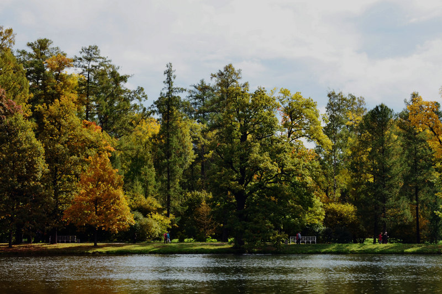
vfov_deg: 10.6
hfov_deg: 15.9
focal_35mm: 129
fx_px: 1583
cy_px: 147
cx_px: 221
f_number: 13
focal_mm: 86
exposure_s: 1/160
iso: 250
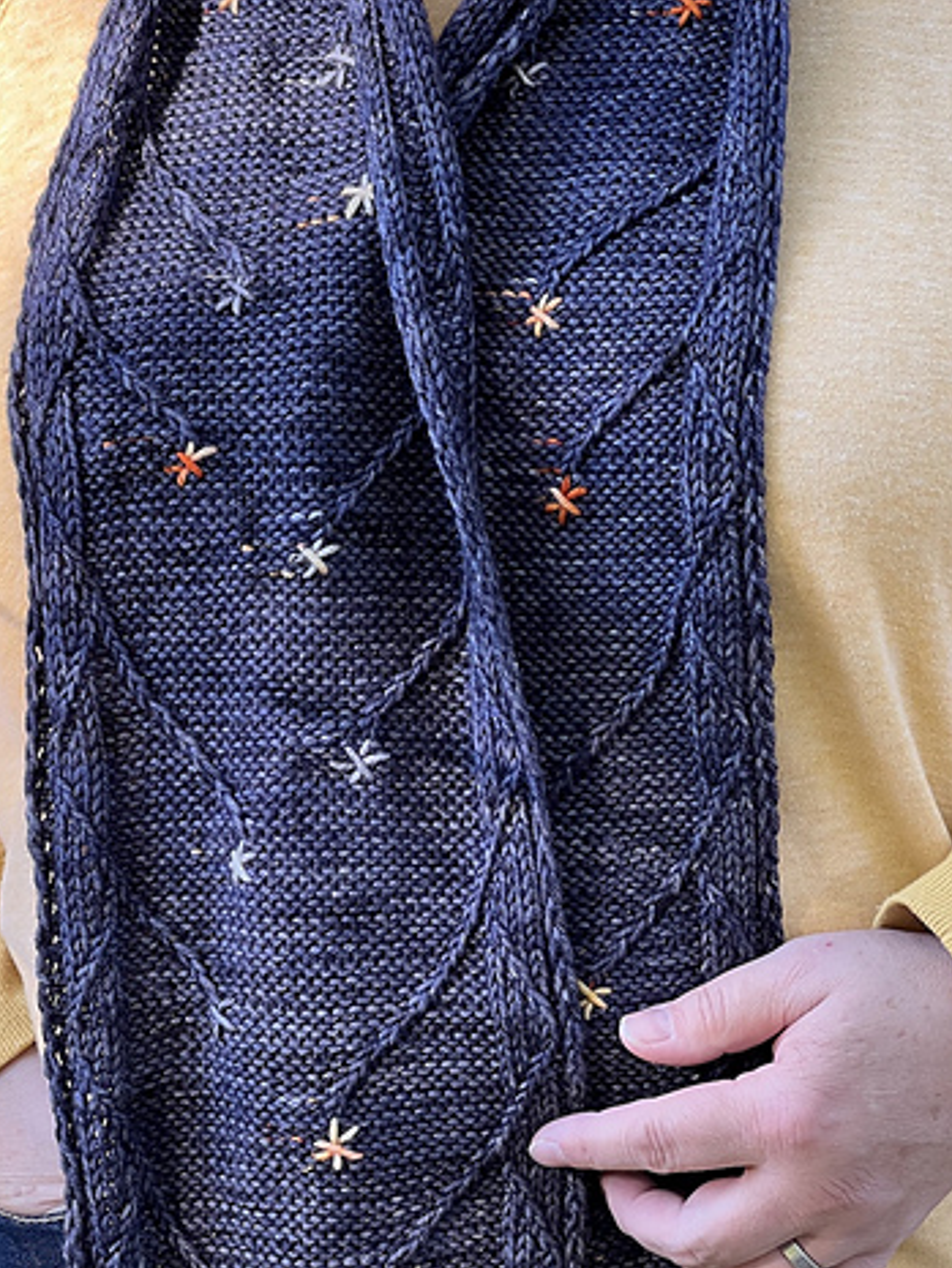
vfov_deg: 18.5
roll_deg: -0.4
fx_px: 3885
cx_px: 486
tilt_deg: -16.0
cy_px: 693
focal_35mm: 106
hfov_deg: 14.0
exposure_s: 1/99
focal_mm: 9
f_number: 2.8
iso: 100
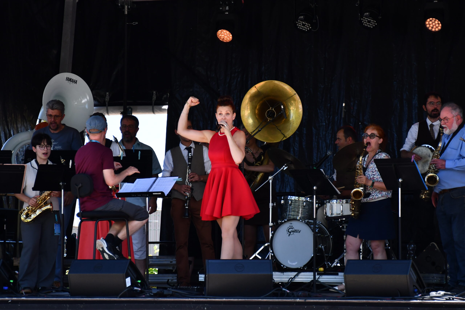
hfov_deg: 10.8
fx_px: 2454
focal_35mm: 190
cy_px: 155
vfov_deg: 7.2
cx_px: 232
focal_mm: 95
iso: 360
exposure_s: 1/500
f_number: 5.6
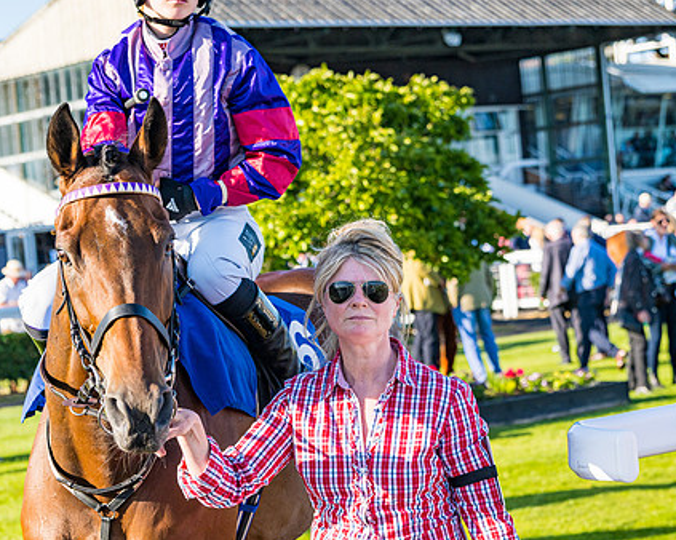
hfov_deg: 18.3
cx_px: 337
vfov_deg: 14.7
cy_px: 267
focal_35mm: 105
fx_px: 2100
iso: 200
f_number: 5
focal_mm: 70
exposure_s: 1/1250
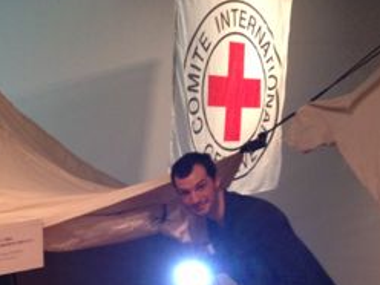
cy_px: 328
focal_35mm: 80
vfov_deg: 17.7
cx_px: -57
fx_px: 878
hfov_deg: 22.7
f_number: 2.4
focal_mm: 4.13
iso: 250
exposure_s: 1/20
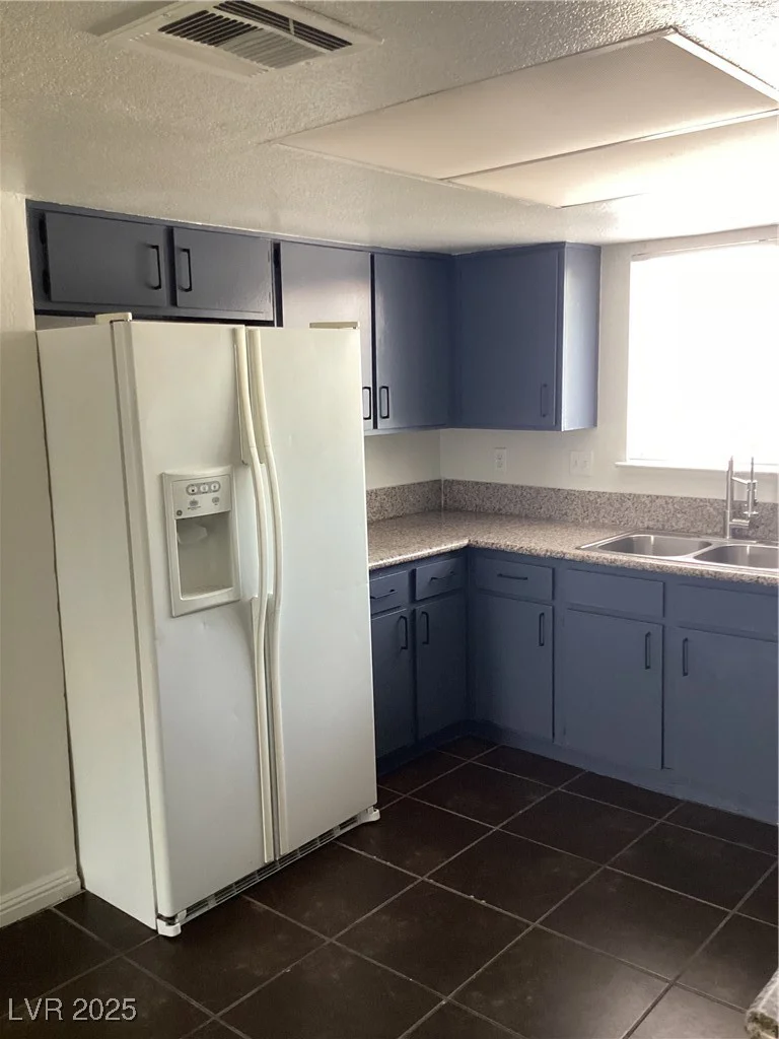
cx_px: 390
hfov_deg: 45.4
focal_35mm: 31
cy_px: 520
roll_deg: +1.2
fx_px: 930
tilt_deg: -9.7
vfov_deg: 58.4
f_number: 2.4
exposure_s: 1/60
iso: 160
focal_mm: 3.3
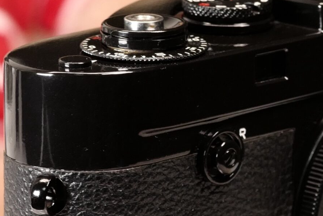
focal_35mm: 437
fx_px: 3922
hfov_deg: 4.7
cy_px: 243
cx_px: 258
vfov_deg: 3.1
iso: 2000
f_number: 8
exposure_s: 1/100
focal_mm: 100
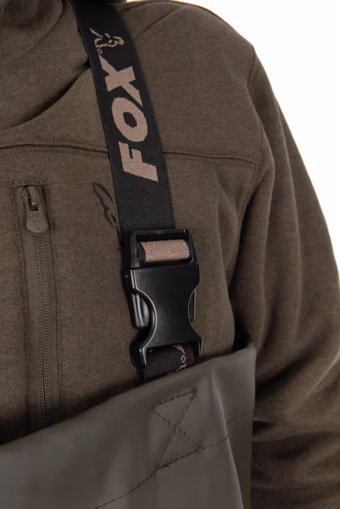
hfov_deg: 28.1
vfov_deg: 41.1
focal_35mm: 48
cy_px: 254
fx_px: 679
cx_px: 170
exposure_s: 1/160
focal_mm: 48
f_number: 11
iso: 100
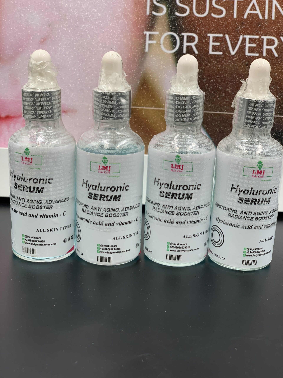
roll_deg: -2.6
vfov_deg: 36.8
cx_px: 142
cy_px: 189
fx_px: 567
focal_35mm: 52
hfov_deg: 28.0
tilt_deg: -18.0
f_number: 2.4
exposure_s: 1/100
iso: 32
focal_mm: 6
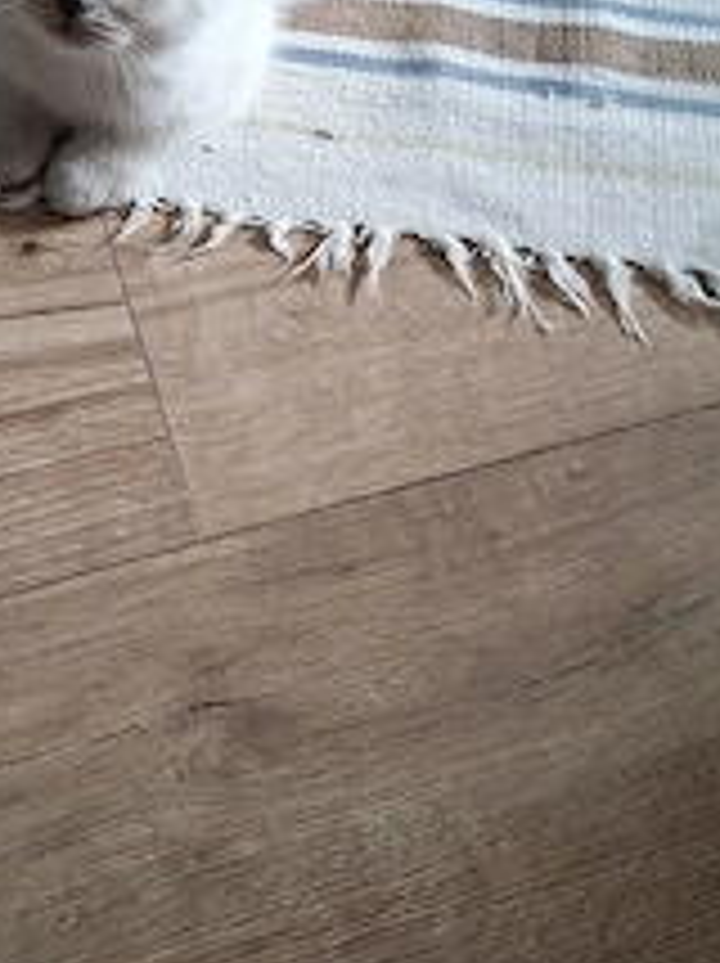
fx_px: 1195
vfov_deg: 43.4
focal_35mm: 43
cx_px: 216
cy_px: 342
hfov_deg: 33.1
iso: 250
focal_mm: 5.54
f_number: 1.8
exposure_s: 1/50
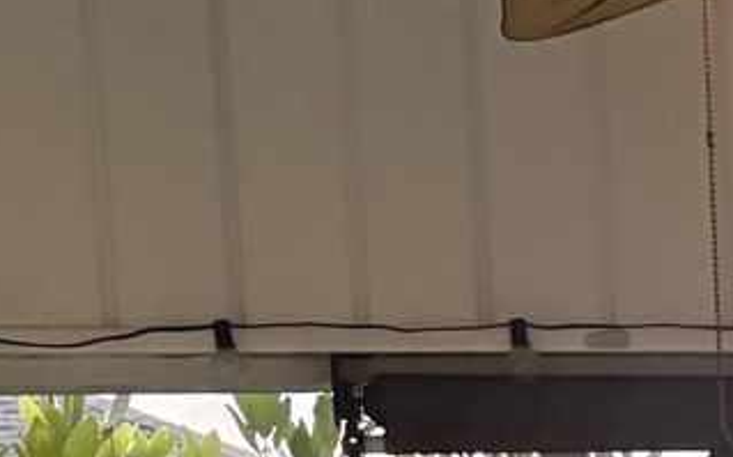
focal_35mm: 177
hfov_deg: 11.5
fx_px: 3534
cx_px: 1011
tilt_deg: -9.0
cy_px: 1562
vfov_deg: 6.5
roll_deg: +0.8
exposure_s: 1/60
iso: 400
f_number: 1.6
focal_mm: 5.96
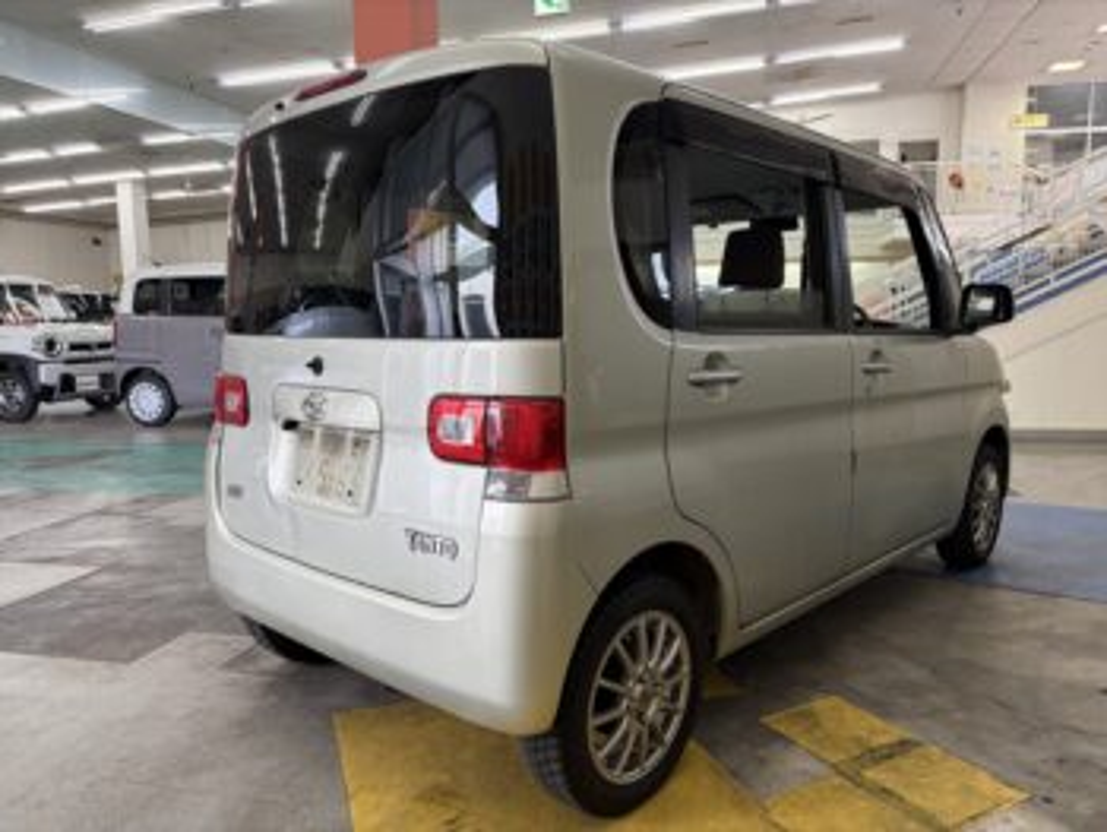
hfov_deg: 67.3
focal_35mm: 26
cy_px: 416
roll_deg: +1.3
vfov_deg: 53.1
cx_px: 554
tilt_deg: -5.9
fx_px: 832
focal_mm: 5.96
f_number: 1.6
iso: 125
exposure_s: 1/100
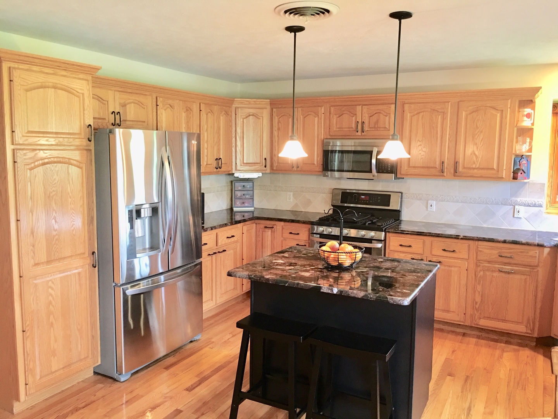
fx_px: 467
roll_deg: -1.2
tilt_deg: -6.2
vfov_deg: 48.2
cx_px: 279
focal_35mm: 29
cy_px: 210
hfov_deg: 61.7
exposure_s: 1/15
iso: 100
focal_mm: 4.15
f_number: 2.2
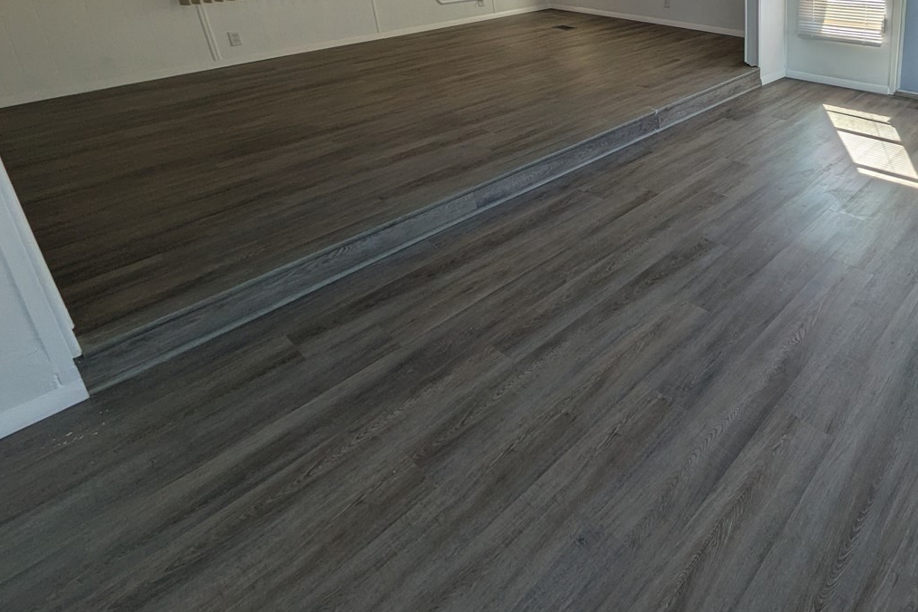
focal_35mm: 23
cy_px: 91
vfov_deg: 50.4
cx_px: 721
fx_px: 586
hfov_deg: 69.4
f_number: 2.2
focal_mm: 1.85
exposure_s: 1/703
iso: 44
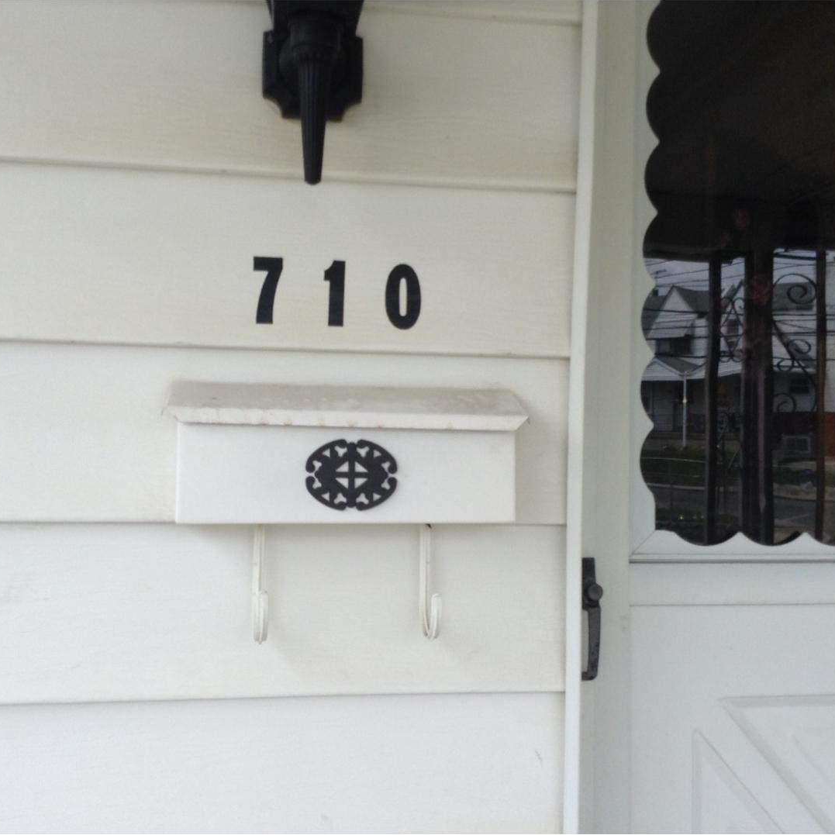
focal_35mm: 39
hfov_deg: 42.8
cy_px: 417
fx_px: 1064
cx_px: 399
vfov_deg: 42.8
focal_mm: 3.3
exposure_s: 1/557
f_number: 2.4
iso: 25
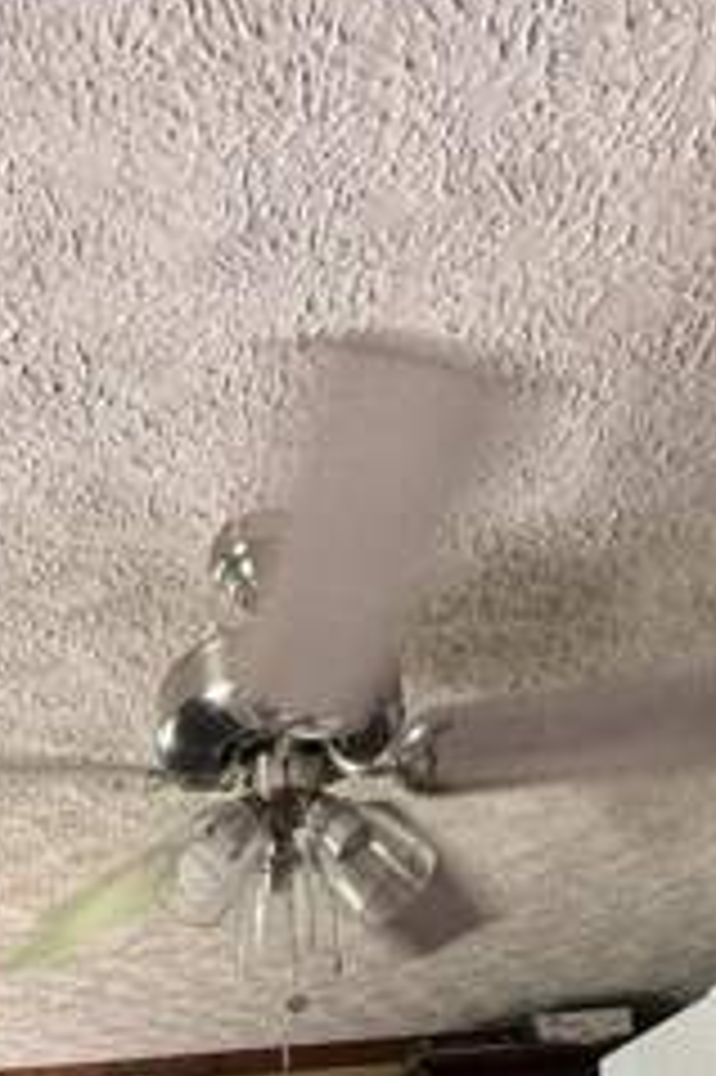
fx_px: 1165
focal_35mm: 39
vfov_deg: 35.3
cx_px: 149
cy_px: 1378
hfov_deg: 33.2
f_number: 2.2
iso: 320
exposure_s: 1/99
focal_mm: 2.22
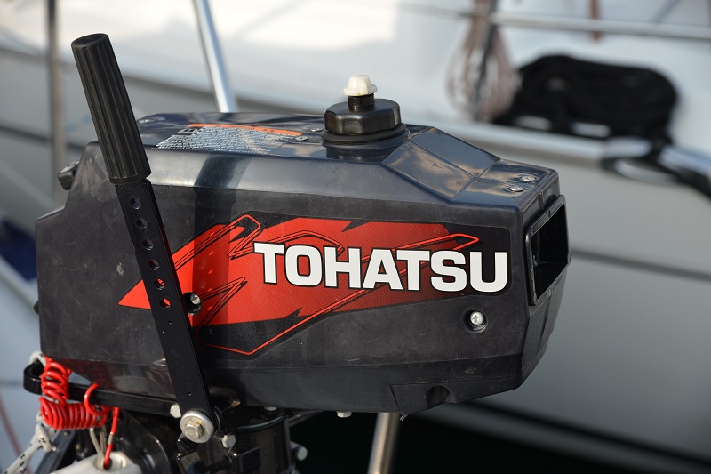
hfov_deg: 24.8
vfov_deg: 16.6
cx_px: 356
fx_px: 1619
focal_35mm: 82
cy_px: 237
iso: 200
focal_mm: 82
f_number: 5.6
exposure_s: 1/500
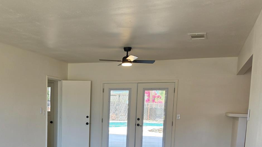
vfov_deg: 28.3
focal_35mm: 40
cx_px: 80
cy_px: 138
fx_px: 278
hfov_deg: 49.3
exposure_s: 1/100
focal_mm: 6.5
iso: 20
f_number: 1.4
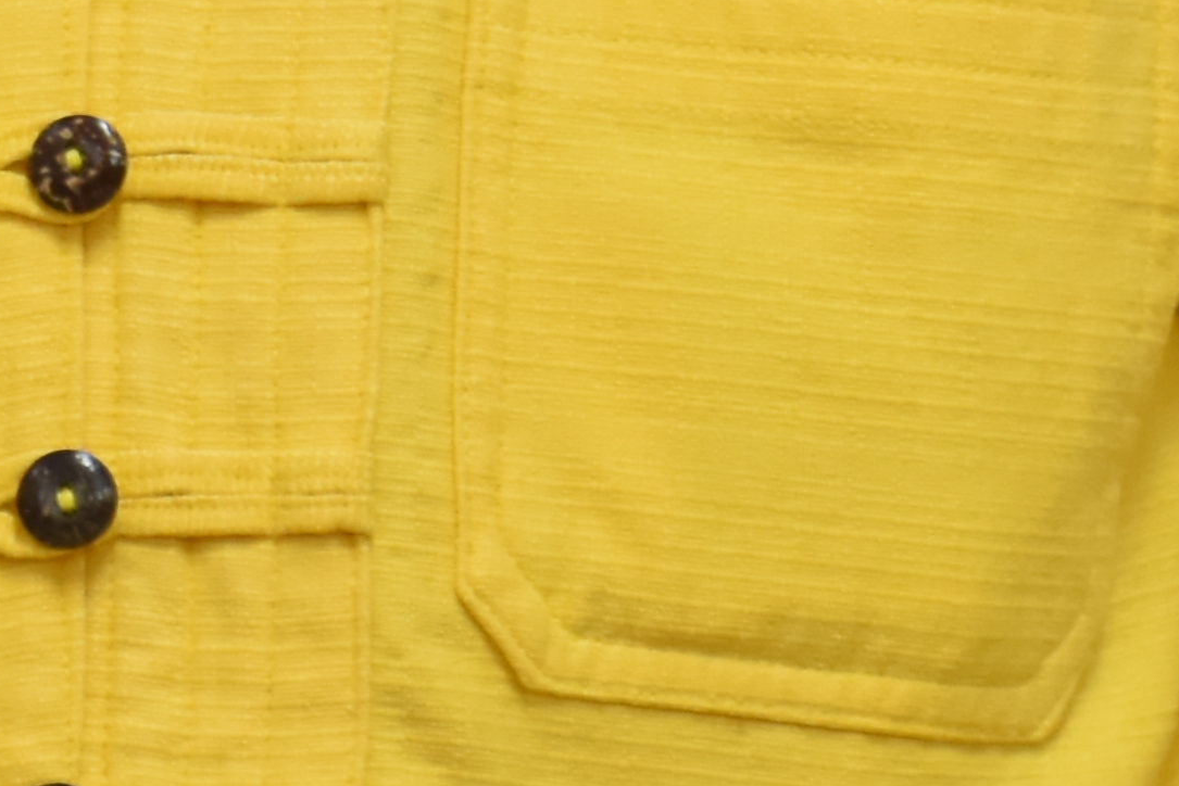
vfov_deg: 1.9
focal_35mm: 705
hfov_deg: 2.9
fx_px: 23086
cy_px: -1184
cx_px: 117
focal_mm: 85
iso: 800
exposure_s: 1/30
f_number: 5.3
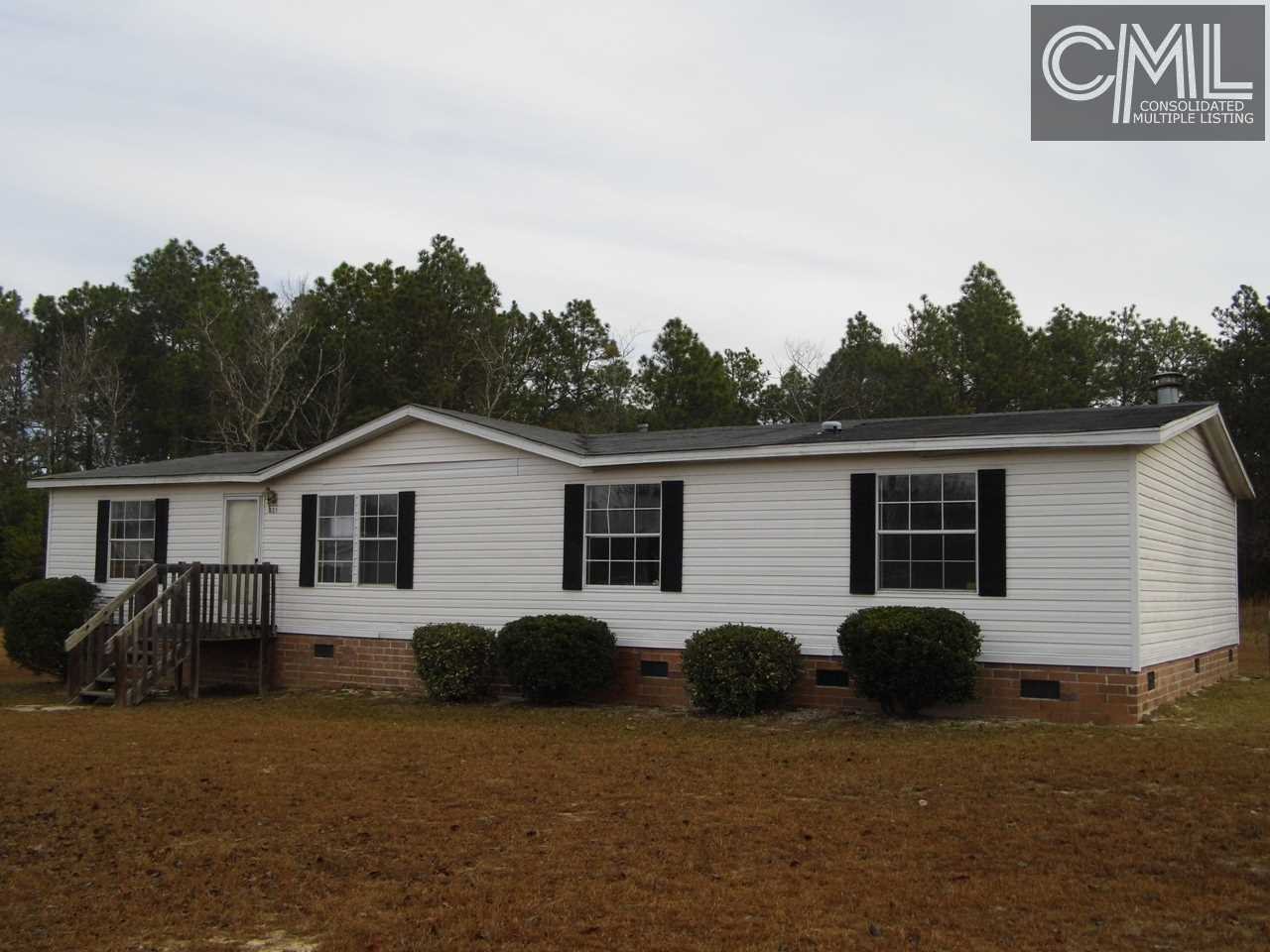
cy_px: 476
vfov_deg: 41.8
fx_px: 1247
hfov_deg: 54.0
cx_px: 635
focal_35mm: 34
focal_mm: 6.11
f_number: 3.3
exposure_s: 1/824
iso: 100
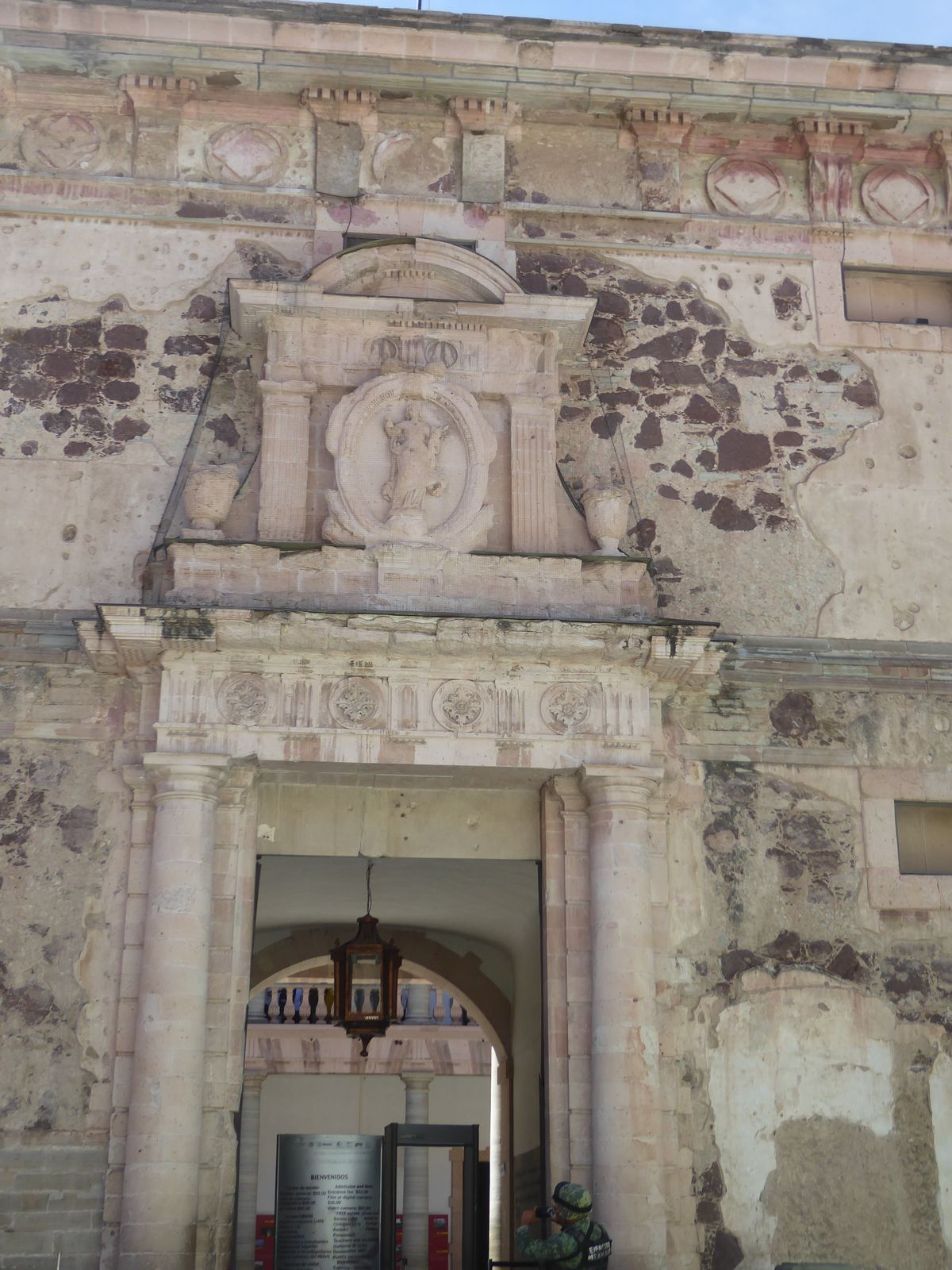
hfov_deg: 31.5
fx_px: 1687
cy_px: 635
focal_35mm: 46
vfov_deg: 41.2
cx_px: 476
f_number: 3.9
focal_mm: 7.8
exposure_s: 1/320
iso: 80
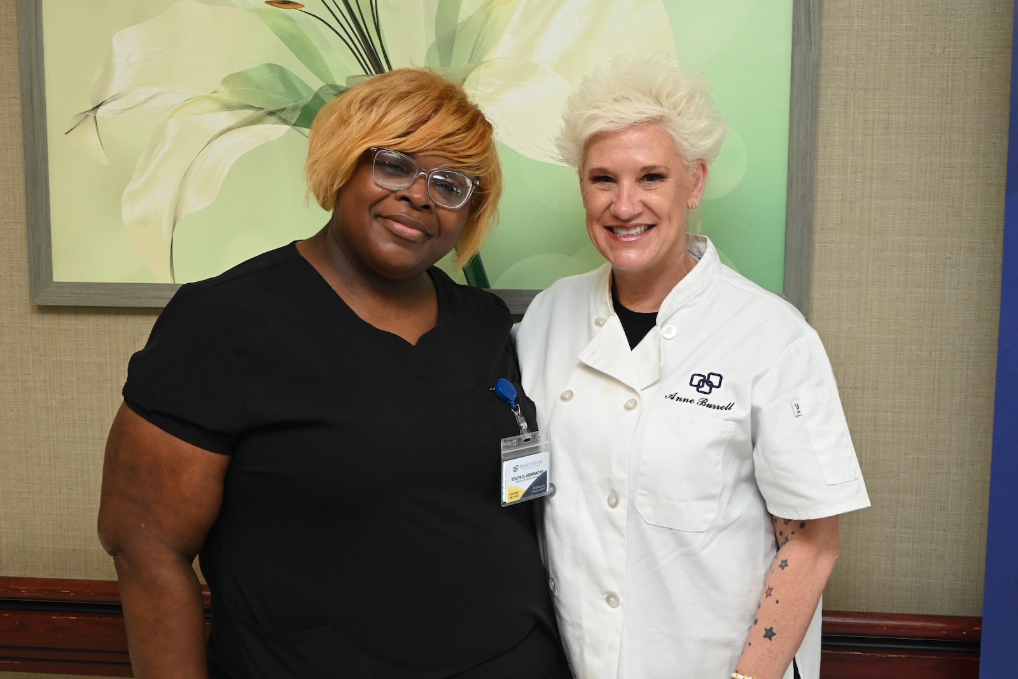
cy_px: 340
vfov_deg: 30.5
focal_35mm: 44
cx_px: 509
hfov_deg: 44.5
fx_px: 1244
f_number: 9
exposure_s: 1/125
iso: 3200
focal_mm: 44
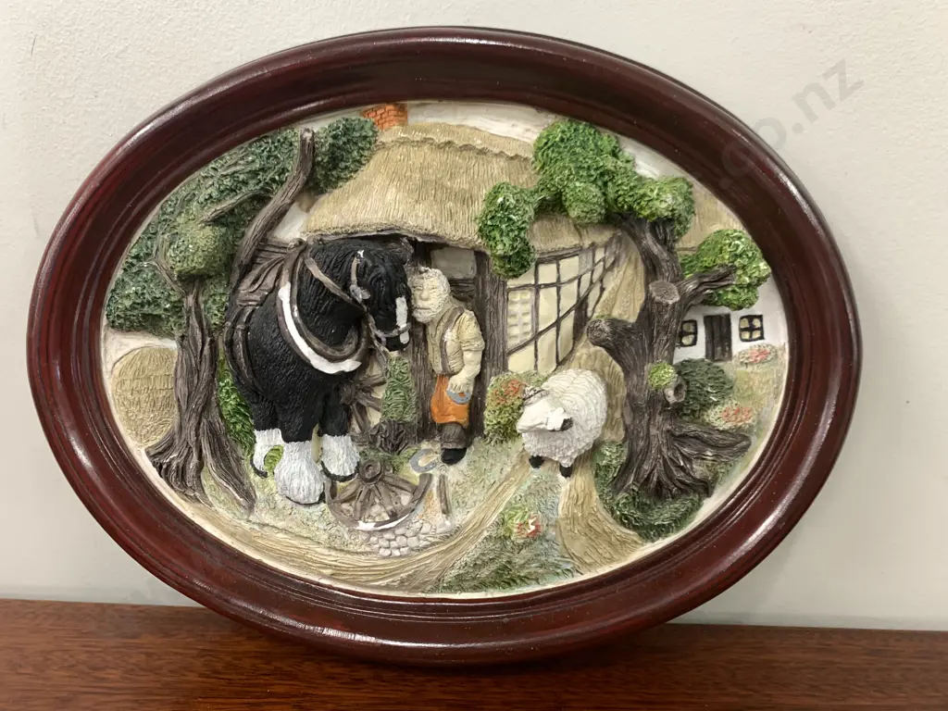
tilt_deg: -16.7
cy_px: 356
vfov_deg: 53.1
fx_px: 712
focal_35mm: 26
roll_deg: -1.6
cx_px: 474
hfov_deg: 67.3
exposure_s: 1/50
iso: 125
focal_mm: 4.25
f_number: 1.8
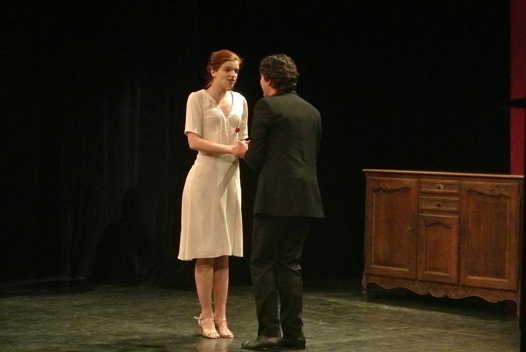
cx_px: 263
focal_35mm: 94
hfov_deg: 21.7
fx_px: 1375
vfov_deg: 14.6
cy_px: 176
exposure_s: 1/100
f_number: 6.3
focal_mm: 35
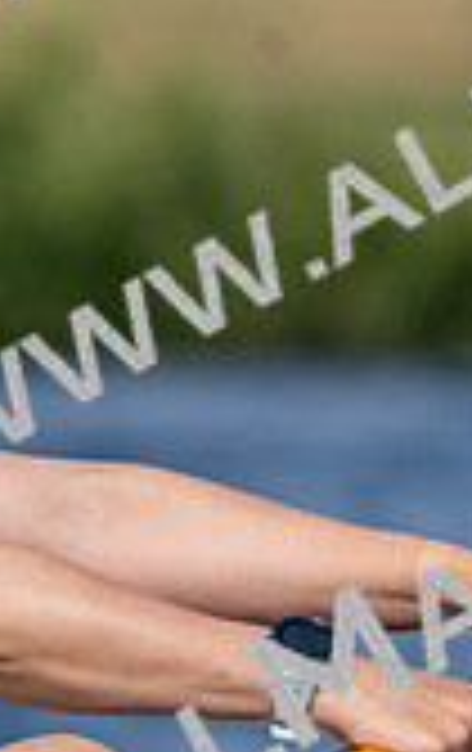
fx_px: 31663
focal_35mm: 1545
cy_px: 552
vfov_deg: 1.4
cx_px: -427
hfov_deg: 0.9
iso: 250
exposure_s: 1/1600
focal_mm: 437
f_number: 6.3
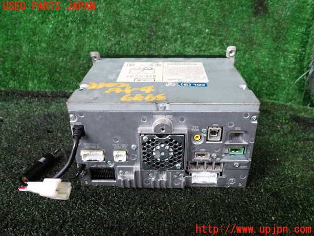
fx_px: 272
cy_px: 118
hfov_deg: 60.0
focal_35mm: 30
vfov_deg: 46.8
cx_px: 157
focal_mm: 5.4
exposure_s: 1/30
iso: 200
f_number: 2.3
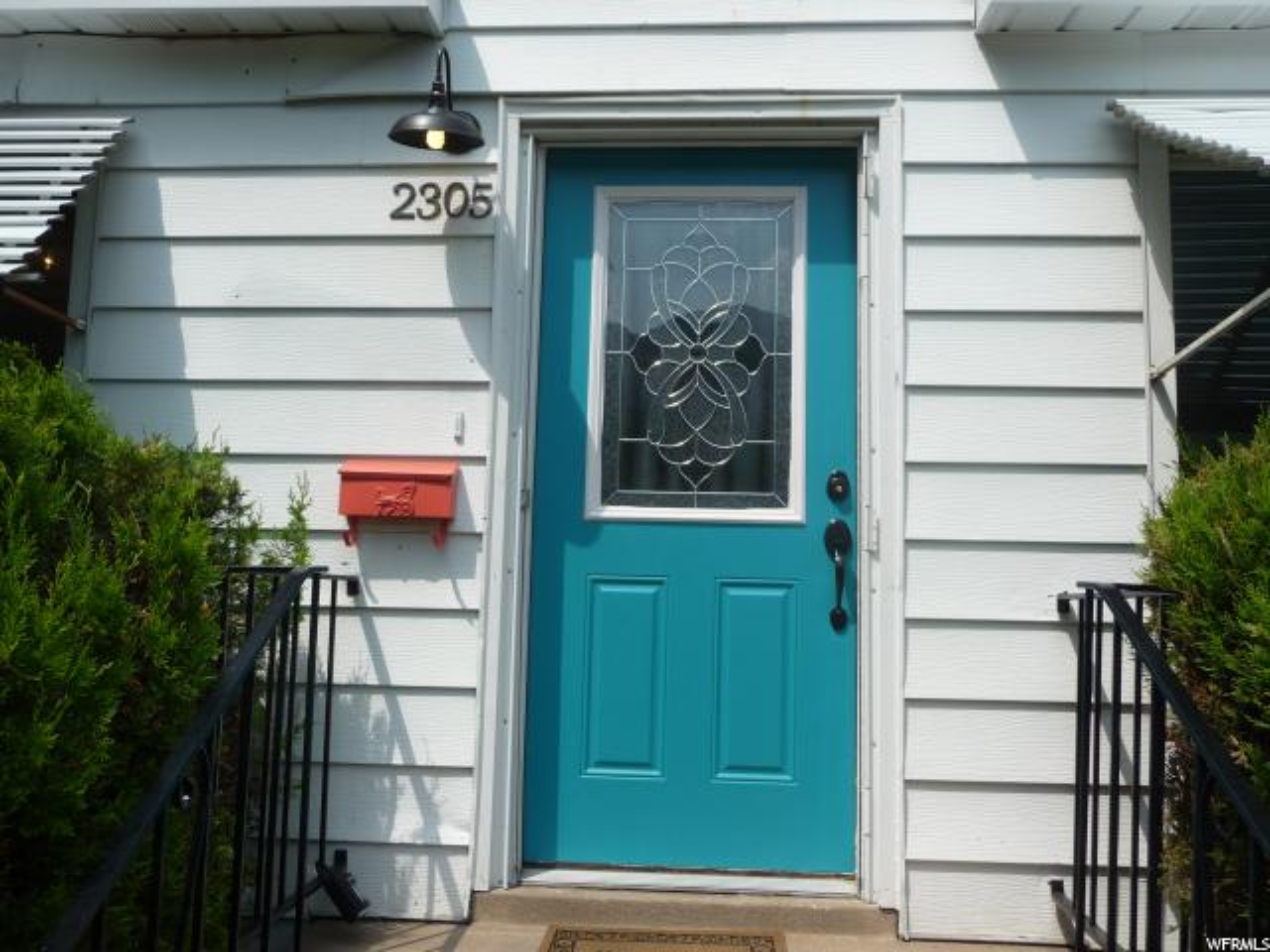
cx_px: 635
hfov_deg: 60.0
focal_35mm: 30
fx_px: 1101
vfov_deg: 46.8
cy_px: 476
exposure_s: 1/800
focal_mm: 5
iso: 100
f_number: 3.4
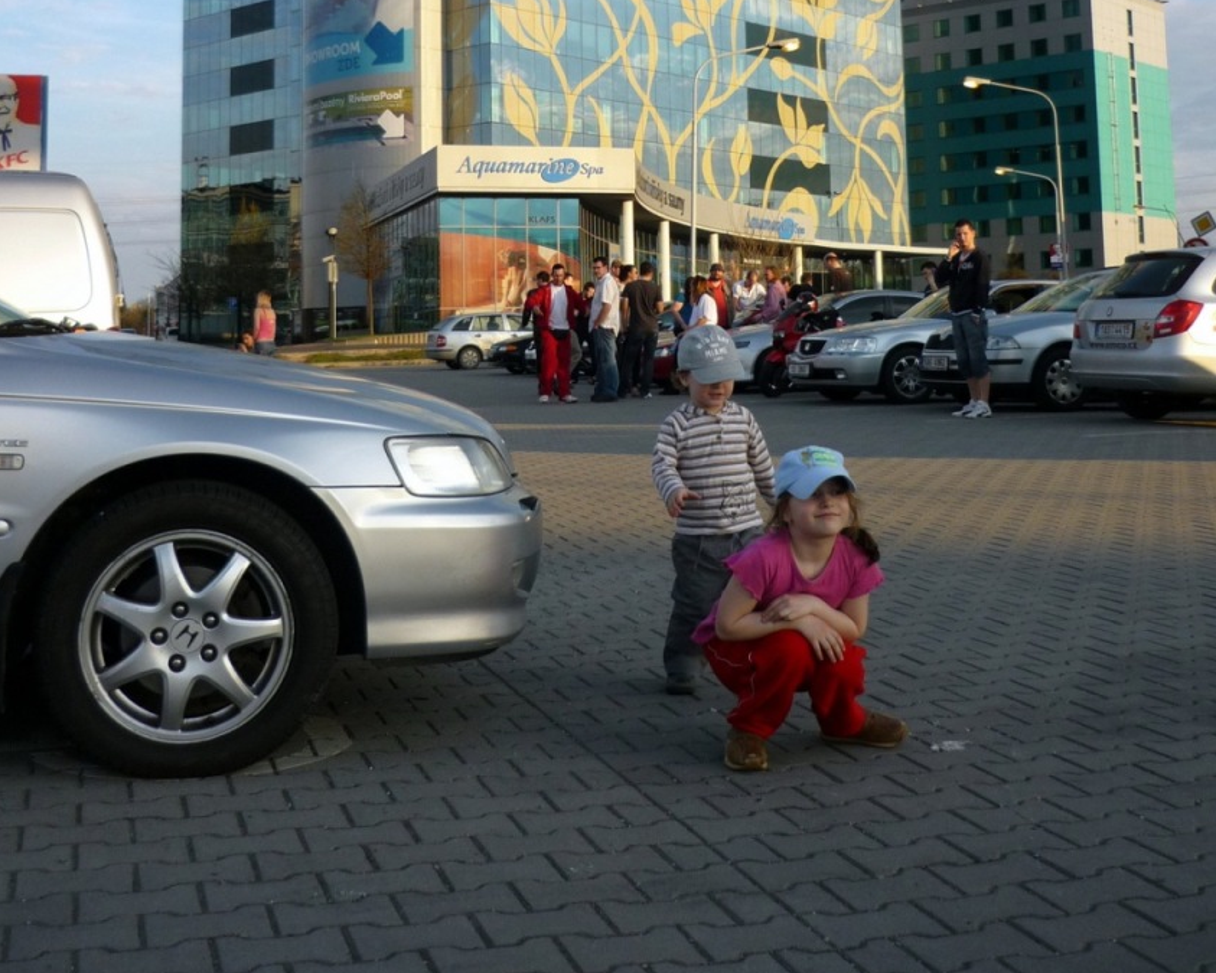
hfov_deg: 42.0
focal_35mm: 44
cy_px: 153
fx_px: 1584
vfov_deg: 32.9
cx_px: 594
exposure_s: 1/500
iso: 100
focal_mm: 5.5
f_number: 2.8
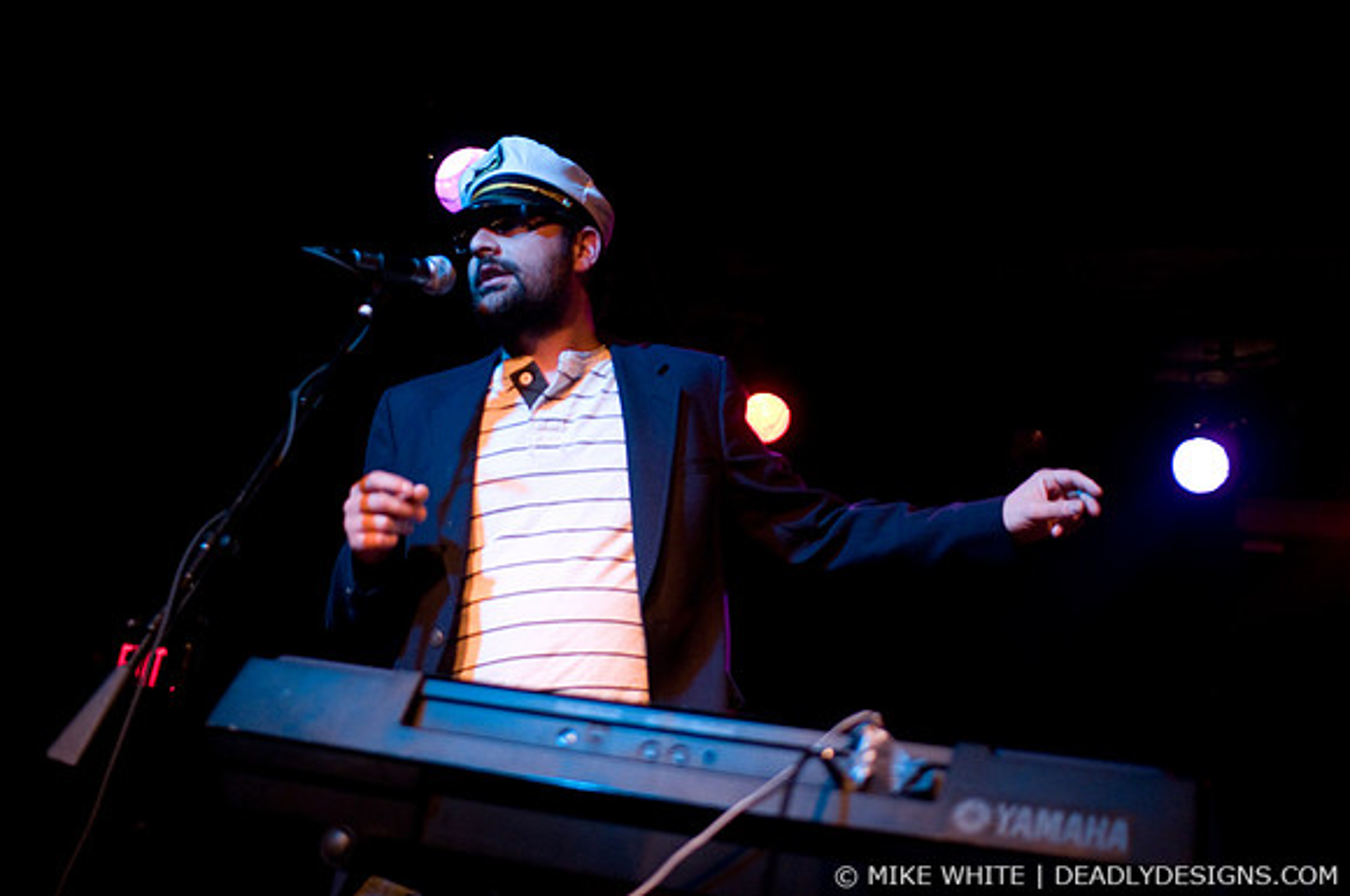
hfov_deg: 43.7
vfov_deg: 29.8
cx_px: 675
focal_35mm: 45
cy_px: 448
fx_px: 1685
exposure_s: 1/100
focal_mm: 30
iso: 1000
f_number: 1.6
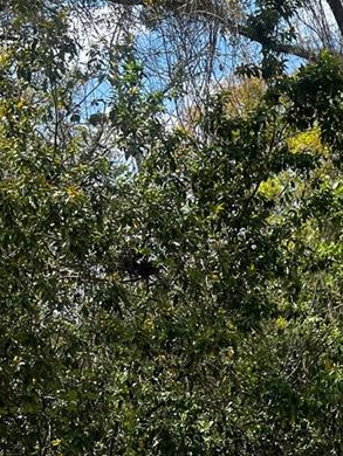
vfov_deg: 23.6
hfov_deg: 17.6
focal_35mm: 80
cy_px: 430
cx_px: 403
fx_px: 1056
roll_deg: -2.9
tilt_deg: +4.7
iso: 50
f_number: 1.5
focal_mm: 5.7
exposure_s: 1/1575
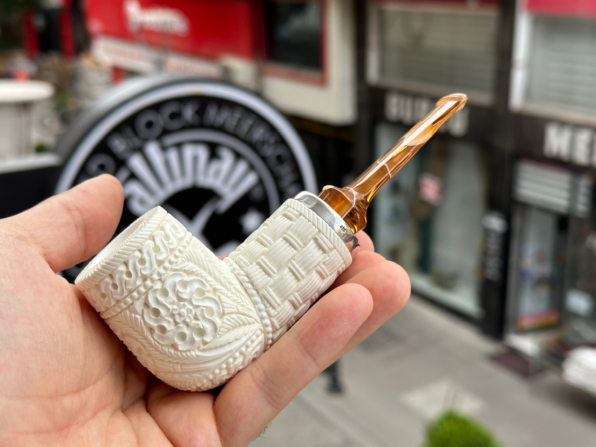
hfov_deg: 39.7
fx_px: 826
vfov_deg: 30.3
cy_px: 224
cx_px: 298
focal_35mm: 48
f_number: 1.78
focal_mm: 6.86
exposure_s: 1/615
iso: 64
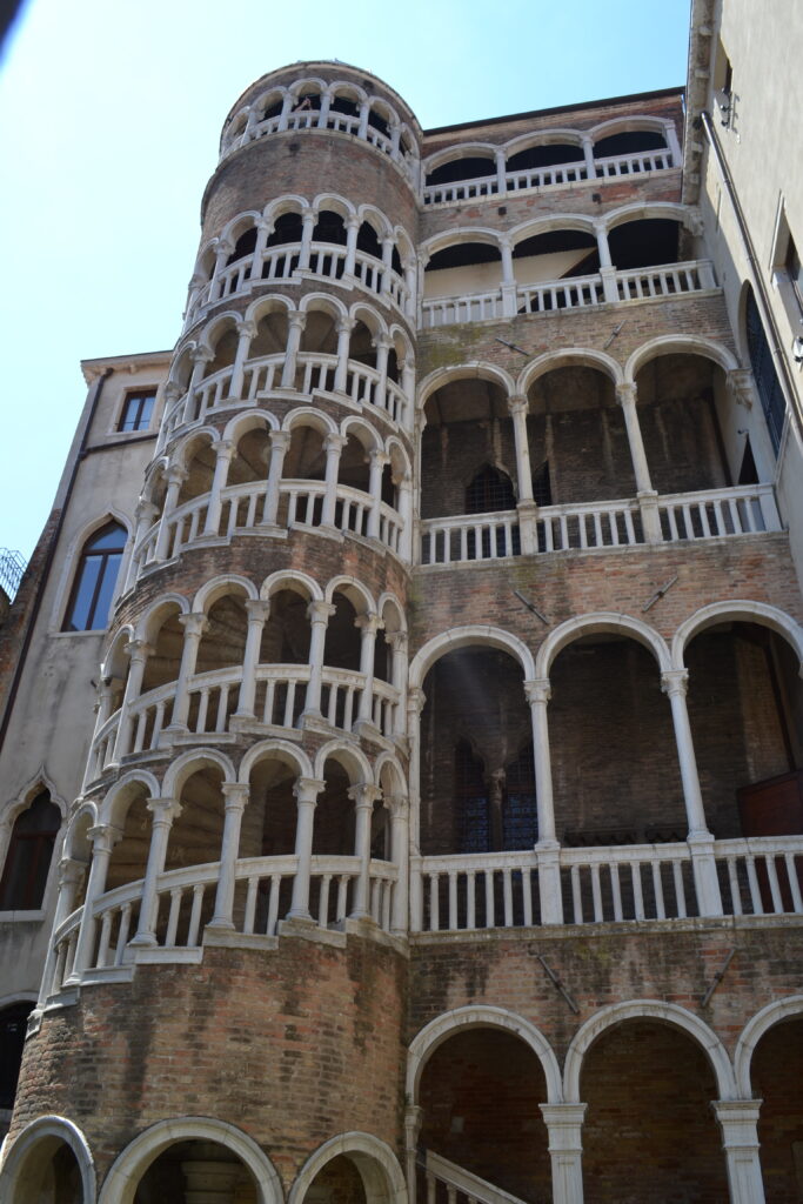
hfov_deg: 43.6
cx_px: 402
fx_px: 1003
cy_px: 602
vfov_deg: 61.9
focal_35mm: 30
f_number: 7.1
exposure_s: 1/200
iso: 100
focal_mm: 20
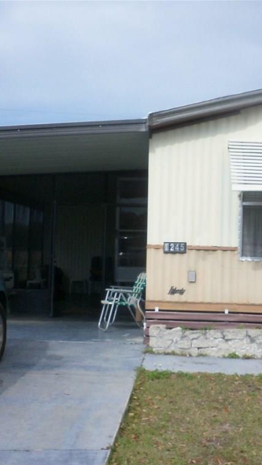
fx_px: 691
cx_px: 221
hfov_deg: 21.1
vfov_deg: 37.2
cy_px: 235
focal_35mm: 56
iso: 100
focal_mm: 6.3
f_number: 5.6
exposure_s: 1/400
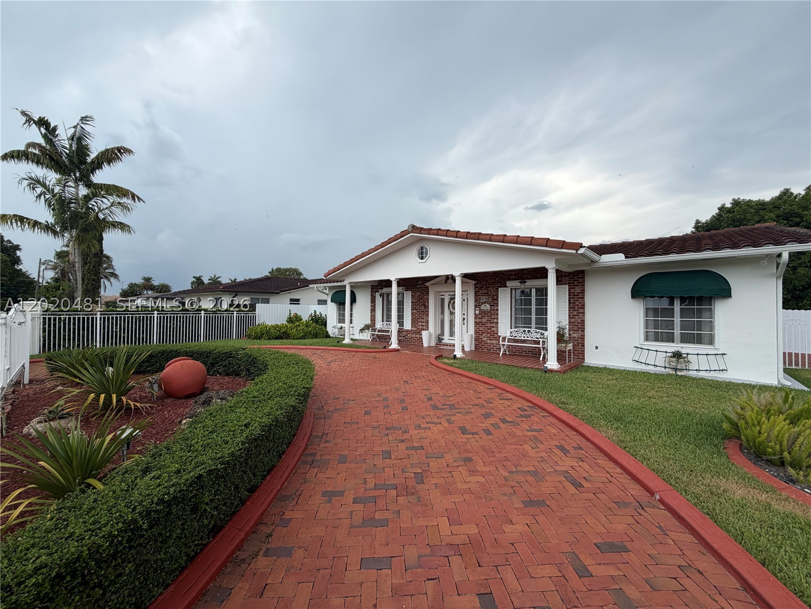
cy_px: 304
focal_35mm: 14
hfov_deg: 102.1
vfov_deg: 85.7
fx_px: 328
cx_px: 406
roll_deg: +0.2
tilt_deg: +0.5
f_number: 2.2
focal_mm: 2.22
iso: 40
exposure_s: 1/770
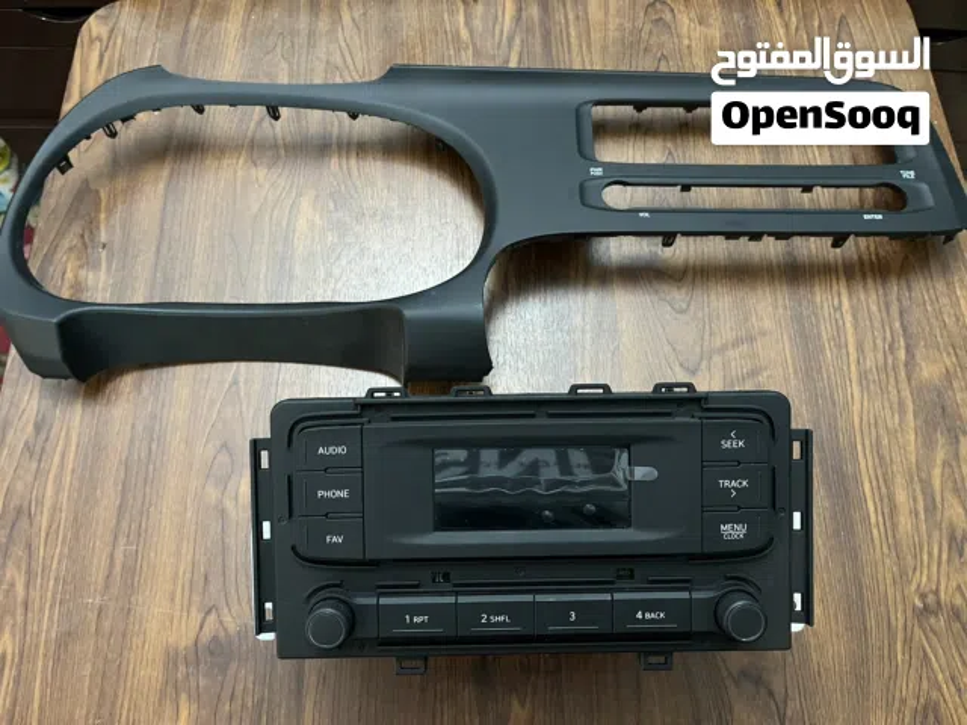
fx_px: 726
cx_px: 484
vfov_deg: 53.1
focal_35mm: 26
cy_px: 362
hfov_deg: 67.3
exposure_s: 1/25
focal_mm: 5.1
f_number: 1.6
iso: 500
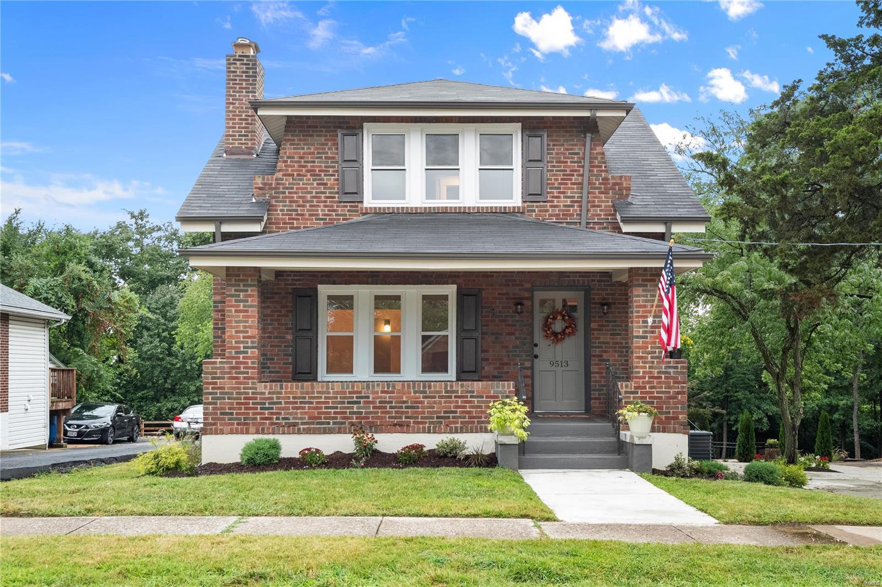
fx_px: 882
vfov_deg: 36.8
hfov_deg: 53.2
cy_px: 294
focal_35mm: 36
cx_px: 441
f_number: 5.6
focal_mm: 18
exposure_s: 1/60
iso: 800
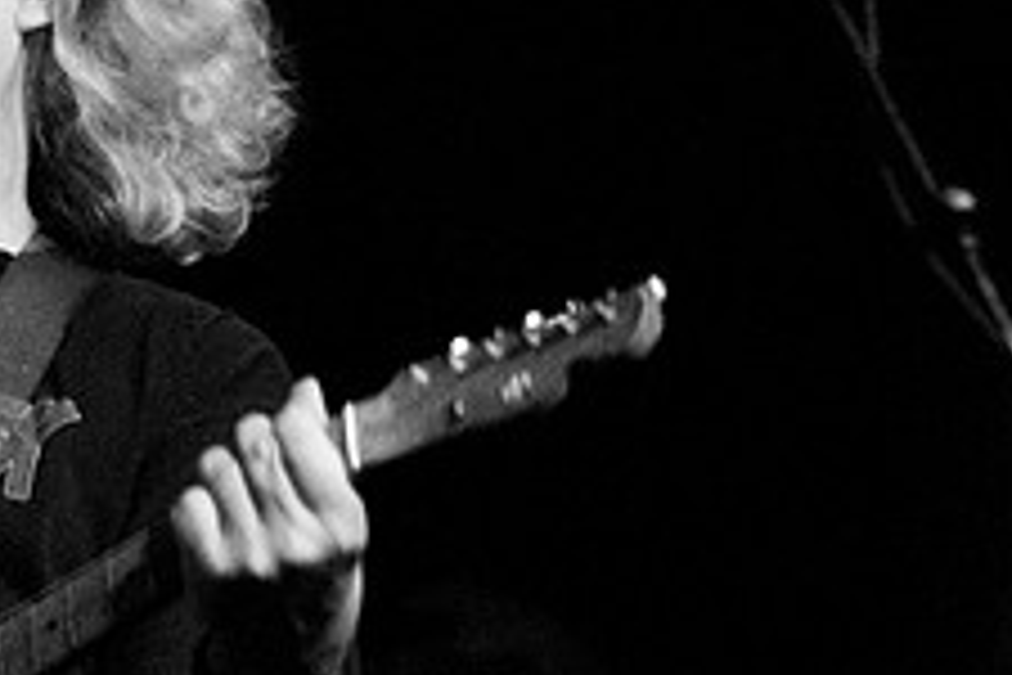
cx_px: -112
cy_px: 376
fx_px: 5425
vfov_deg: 7.1
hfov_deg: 10.5
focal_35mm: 193
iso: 1000
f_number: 1.8
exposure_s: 1/160
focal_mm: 50
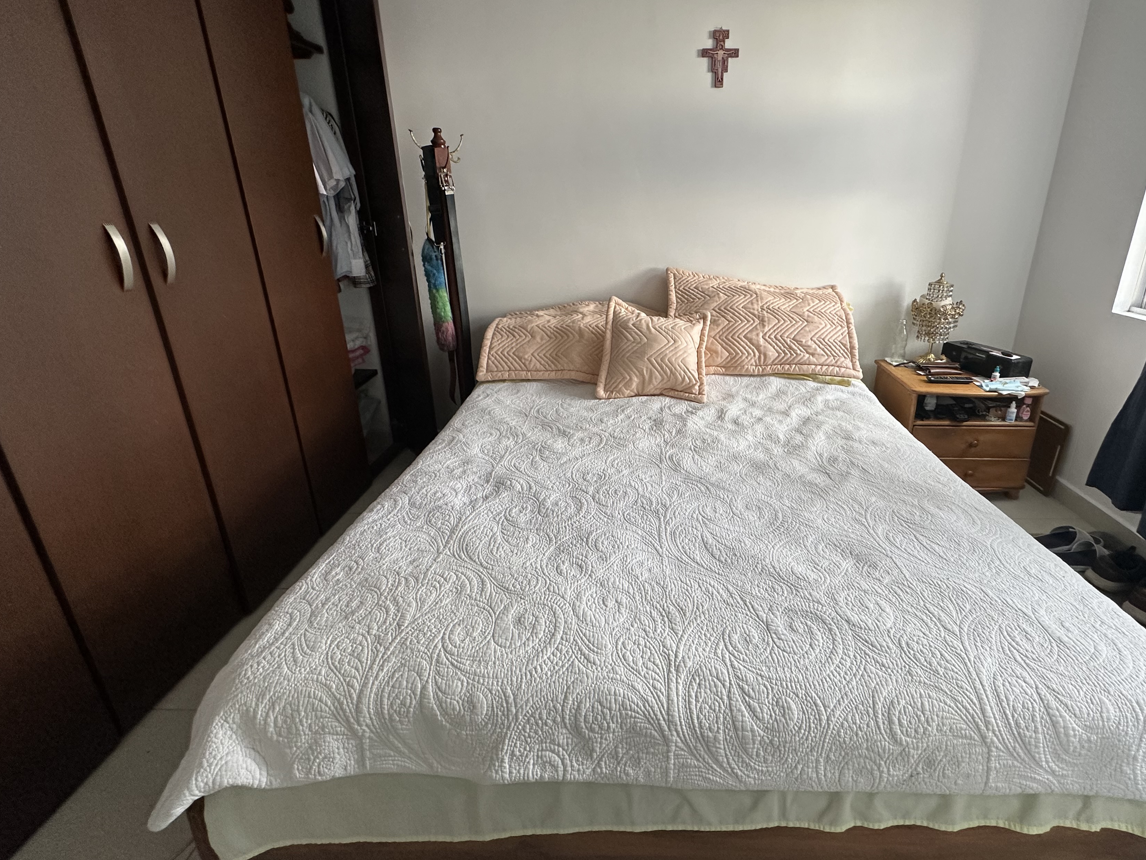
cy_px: 394
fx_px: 563
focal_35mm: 17
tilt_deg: -18.9
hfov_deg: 90.6
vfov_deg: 74.6
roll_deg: -0.3
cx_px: 643
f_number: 2.2
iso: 200
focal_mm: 2.22
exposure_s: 1/120
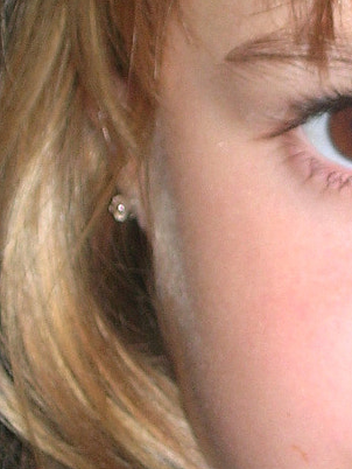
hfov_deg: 4.5
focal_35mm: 326
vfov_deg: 6.1
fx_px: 4415
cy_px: 184
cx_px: 519
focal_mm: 17
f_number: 4
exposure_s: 1/60.1
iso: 64
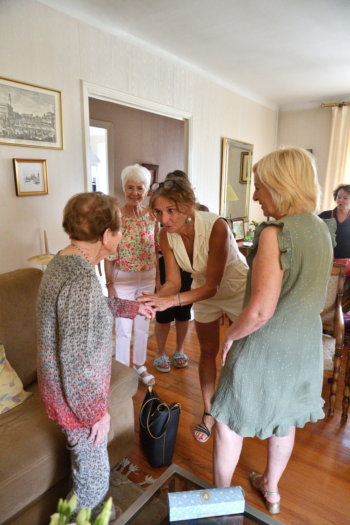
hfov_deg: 53.1
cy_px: 262
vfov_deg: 73.7
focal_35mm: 24
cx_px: 175
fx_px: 350
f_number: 4
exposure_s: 1/250
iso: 4000
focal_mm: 16
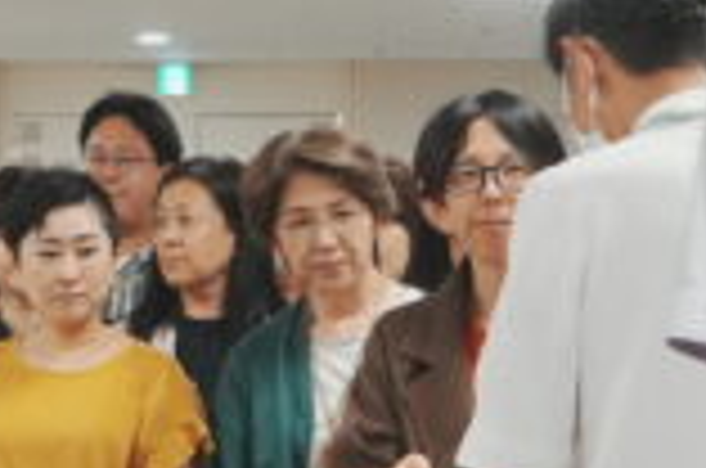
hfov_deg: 16.2
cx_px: 193
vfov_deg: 10.8
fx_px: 2471
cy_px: 225
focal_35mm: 126
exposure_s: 1/60
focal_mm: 33
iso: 3200
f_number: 8
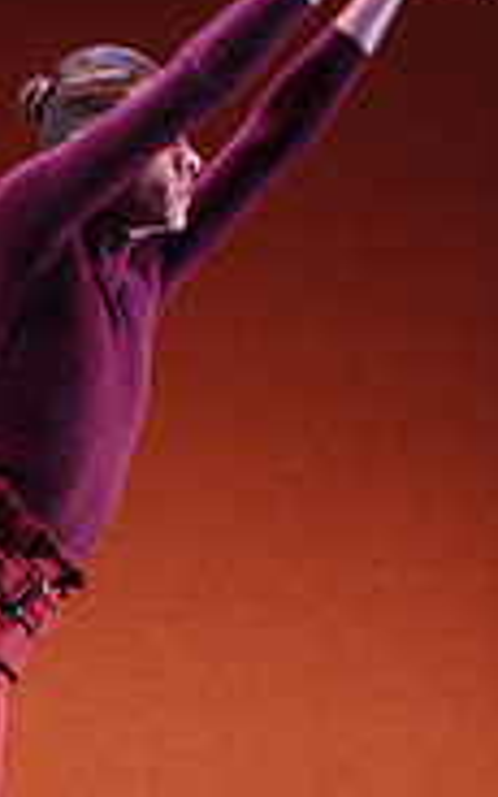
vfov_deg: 12.0
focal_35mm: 172
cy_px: 801
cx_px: -146
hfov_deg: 7.5
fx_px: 3735
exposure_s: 1/250
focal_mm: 48
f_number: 2.8
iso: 2500
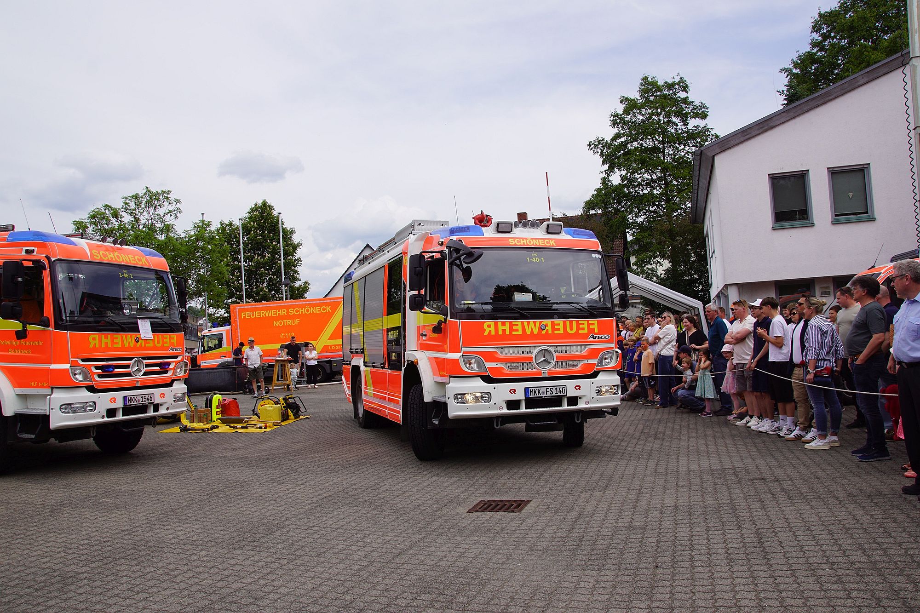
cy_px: 306
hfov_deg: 67.4
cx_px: 460
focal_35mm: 27
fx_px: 690
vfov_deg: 47.9
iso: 100
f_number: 10
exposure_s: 1/160
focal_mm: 18
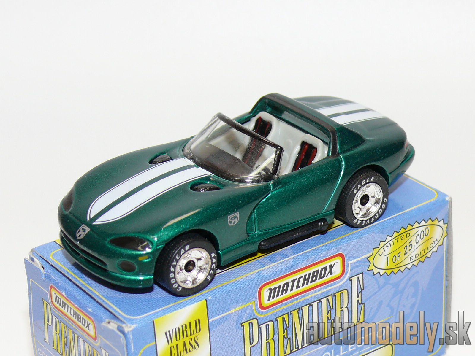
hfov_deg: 19.1
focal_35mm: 103
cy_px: 178
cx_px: 238
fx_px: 1413
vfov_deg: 14.4
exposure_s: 1/30
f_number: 4
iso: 100
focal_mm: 13.6
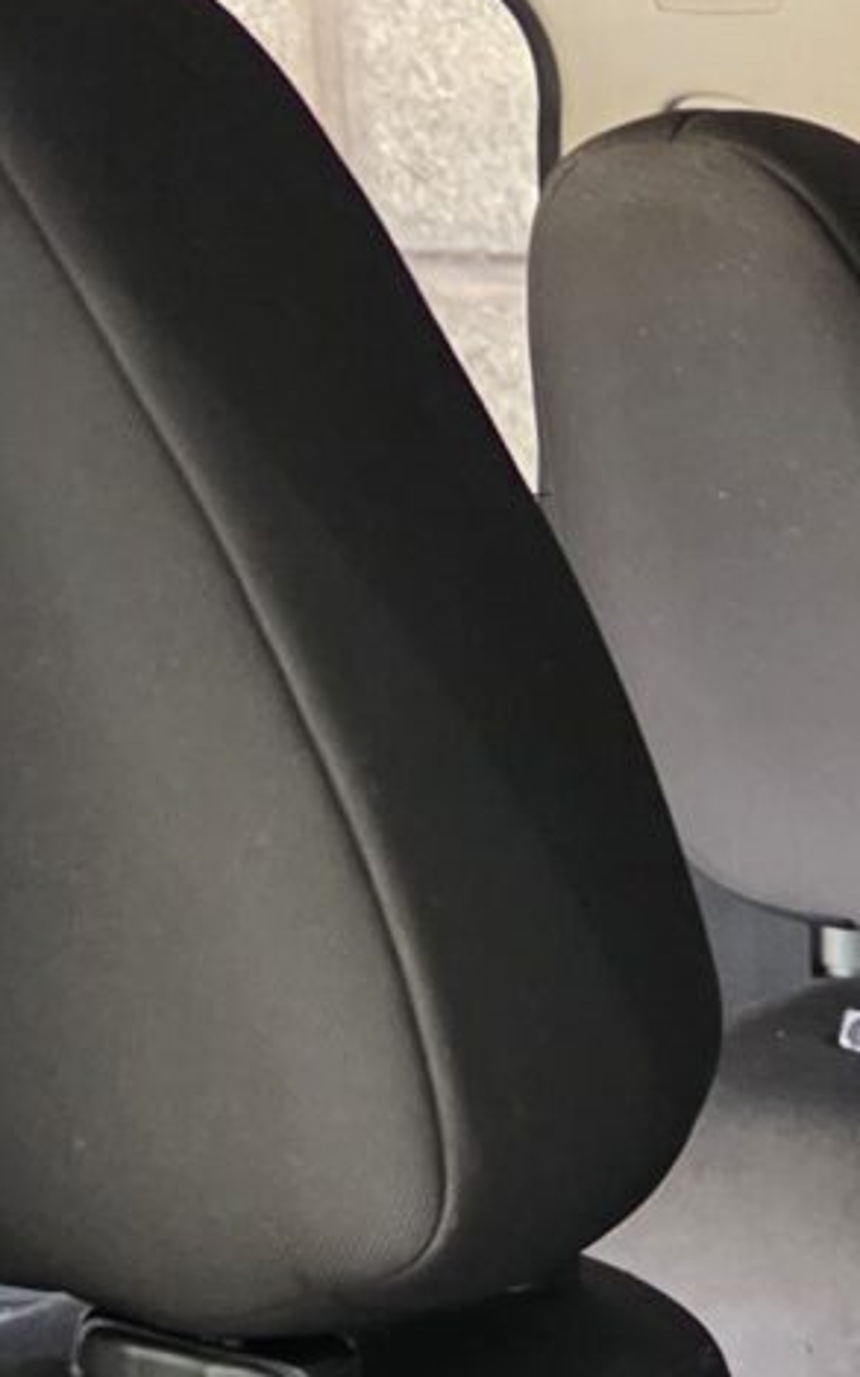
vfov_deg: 13.8
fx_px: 4989
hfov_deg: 8.9
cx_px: 2058
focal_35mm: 133
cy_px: 2598
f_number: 1.7
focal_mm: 6.3
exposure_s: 1/100
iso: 640
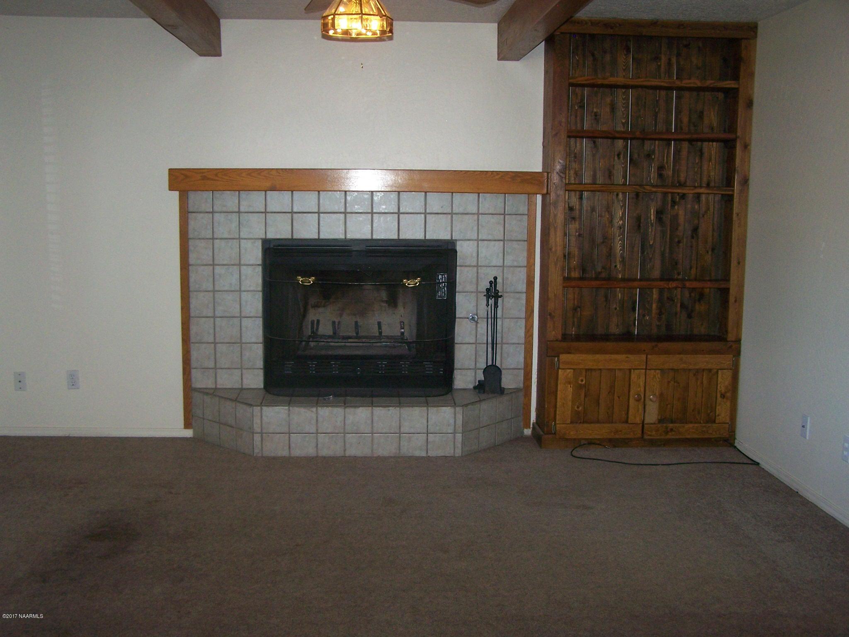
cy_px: 318
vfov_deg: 37.7
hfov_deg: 49.0
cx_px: 424
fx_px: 932
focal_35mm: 38
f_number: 2.8
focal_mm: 6.3
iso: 160
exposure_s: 1/60
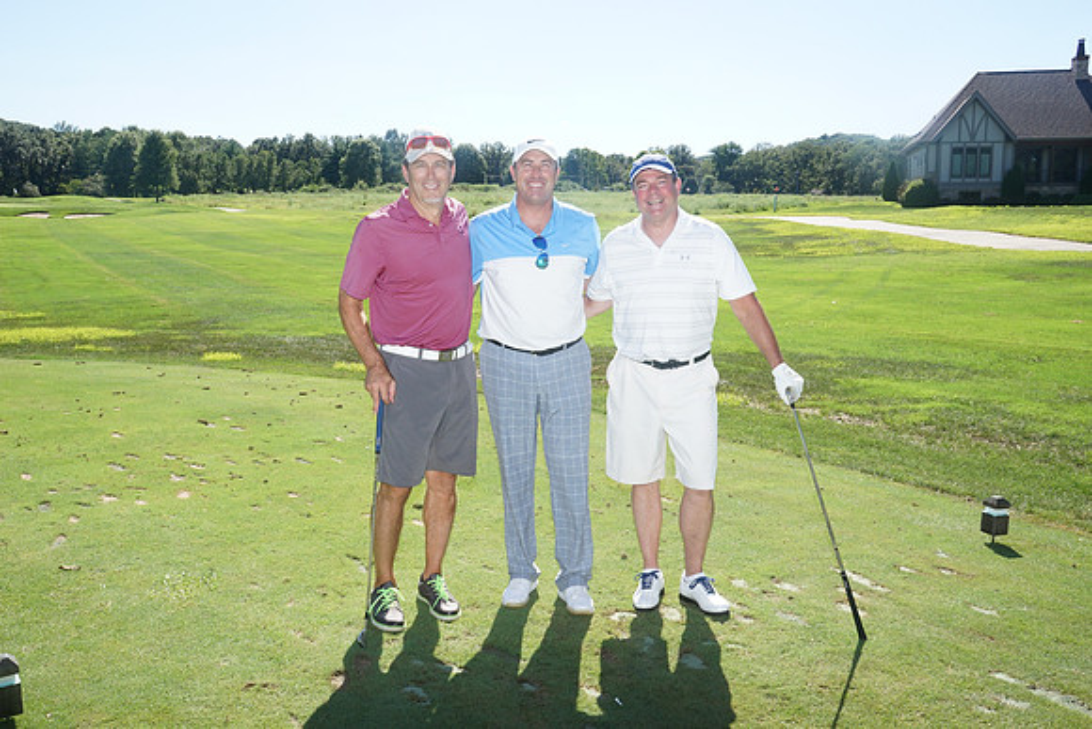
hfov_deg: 55.8
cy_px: 364
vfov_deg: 38.9
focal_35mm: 34
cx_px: 546
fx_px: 1032
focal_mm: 34
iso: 800
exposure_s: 1/200
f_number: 18
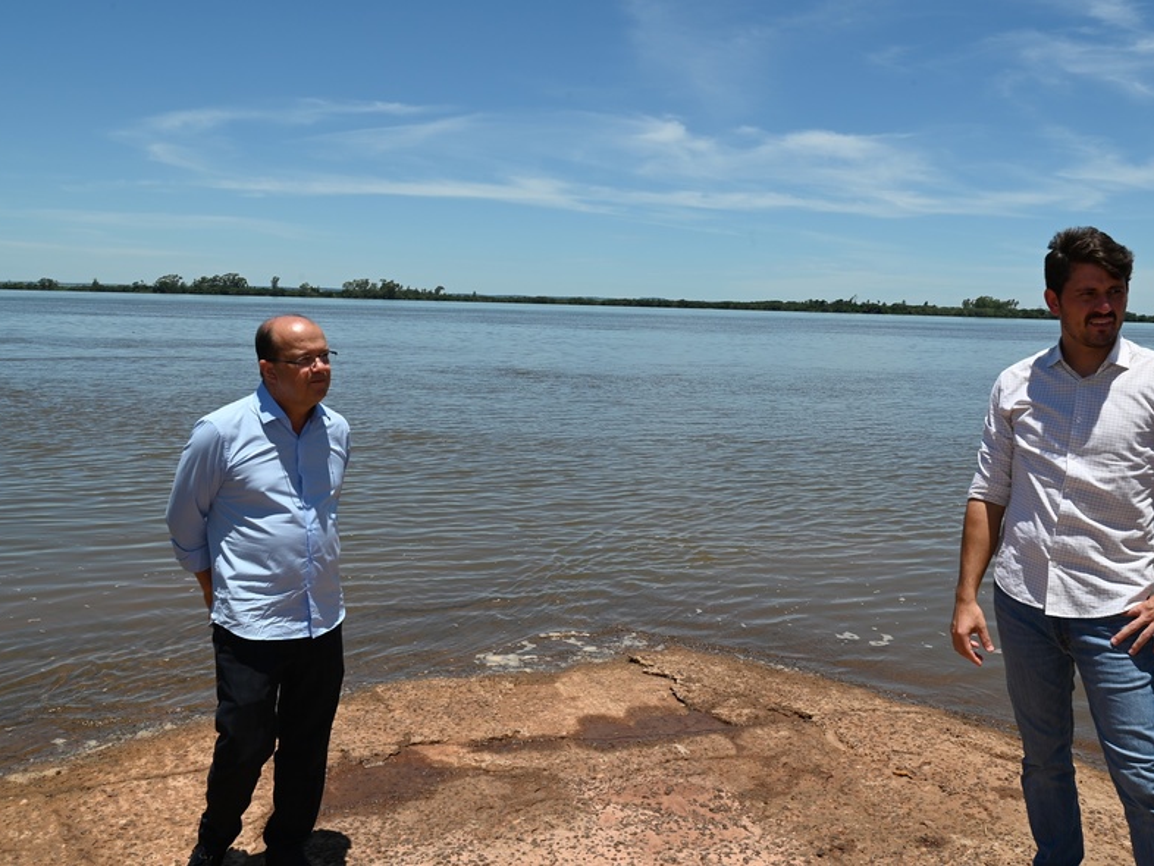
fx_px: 1100
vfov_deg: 43.0
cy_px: 428
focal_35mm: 33
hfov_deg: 55.2
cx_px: 639
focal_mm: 30
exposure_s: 1/200
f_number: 13
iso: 100
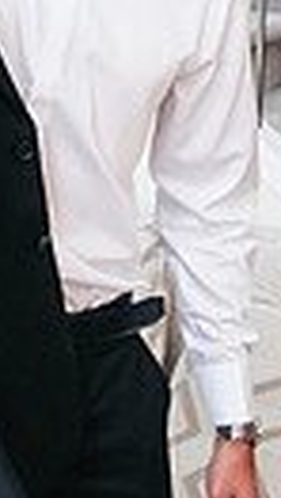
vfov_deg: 18.6
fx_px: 1466
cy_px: -29
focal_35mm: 111
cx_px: -133
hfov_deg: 10.6
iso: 6400
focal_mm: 24
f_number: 9
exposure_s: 1/160
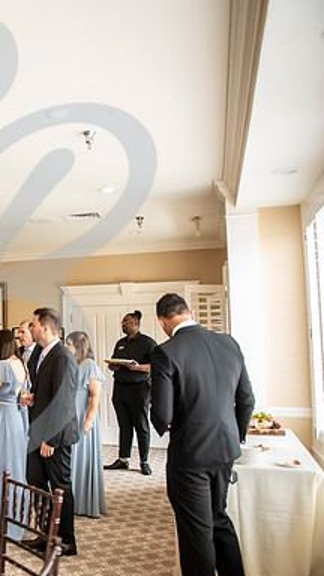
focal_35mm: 38
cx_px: -81
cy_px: 289
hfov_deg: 27.0
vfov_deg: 52.8
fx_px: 580
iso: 400
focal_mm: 24
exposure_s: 1/160
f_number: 2.8
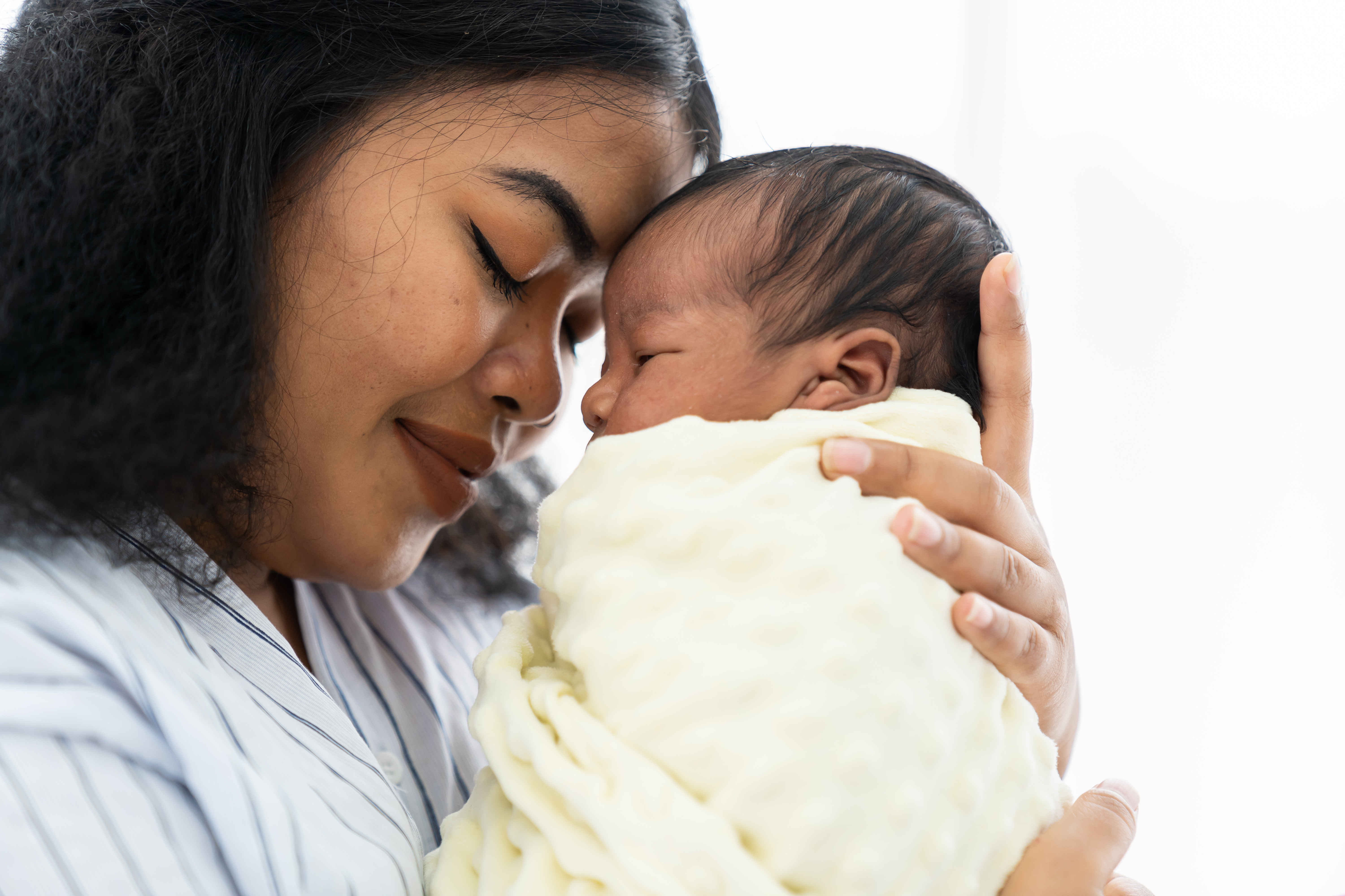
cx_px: 672
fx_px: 2615
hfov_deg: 28.8
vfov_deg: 19.5
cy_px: 448
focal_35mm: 70
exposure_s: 1/320
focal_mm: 70
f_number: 2.8
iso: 640
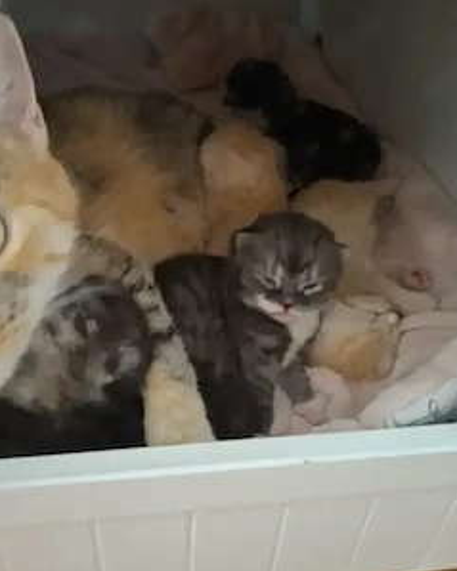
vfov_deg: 58.3
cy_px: 225
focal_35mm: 30
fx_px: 507
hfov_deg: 48.5
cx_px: 224
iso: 1250
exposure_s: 1/17
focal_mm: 5.54
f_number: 1.8
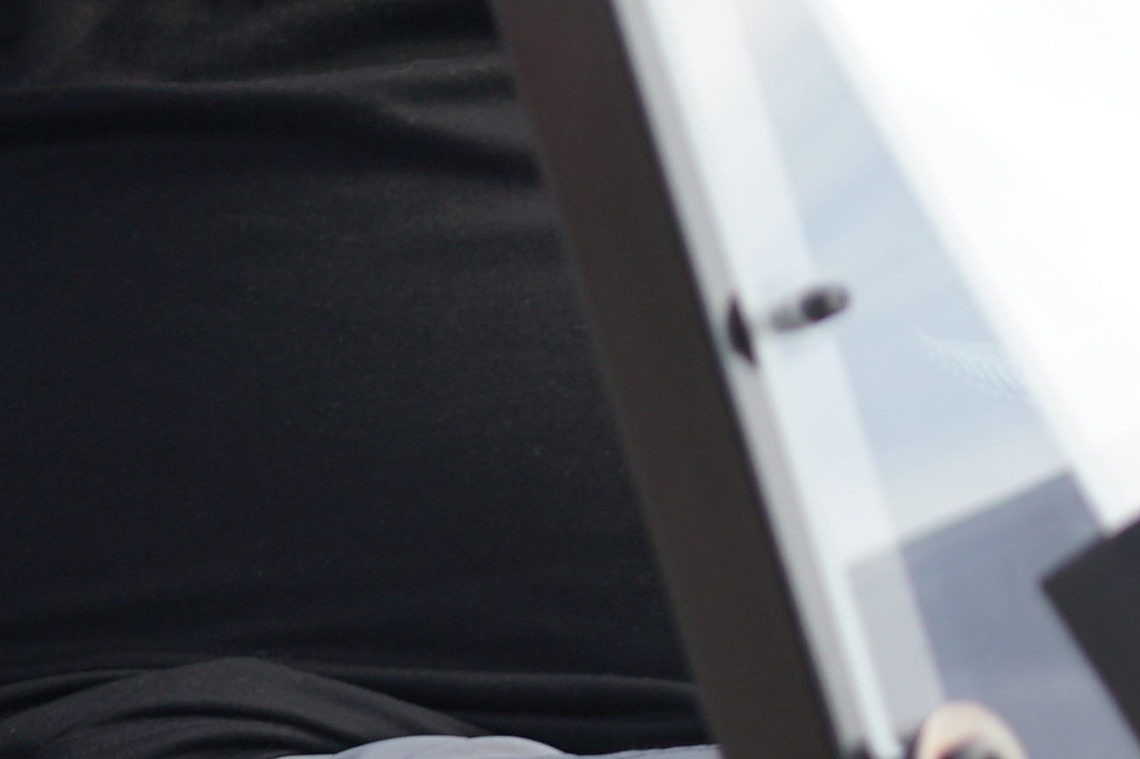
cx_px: -1435
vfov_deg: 1.4
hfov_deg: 2.1
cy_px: -827
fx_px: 31606
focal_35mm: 998
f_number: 4
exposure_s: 1/250
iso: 125
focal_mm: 145
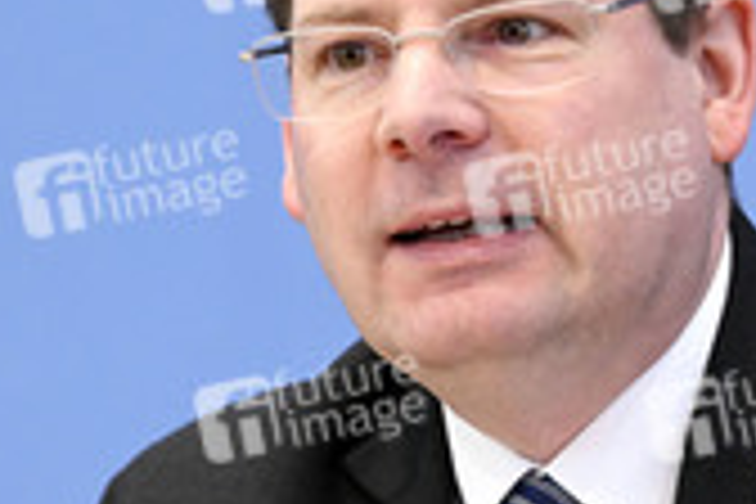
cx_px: 641
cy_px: 297
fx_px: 7307
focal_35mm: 348
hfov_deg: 5.9
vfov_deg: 4.0
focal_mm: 130
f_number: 5
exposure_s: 1/640
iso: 3200
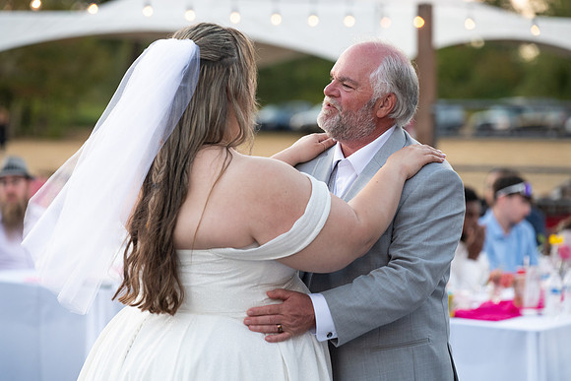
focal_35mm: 135
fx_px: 2142
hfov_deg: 15.2
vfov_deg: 10.2
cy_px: 190
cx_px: 286
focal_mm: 135
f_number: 4
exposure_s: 1/500
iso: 1600
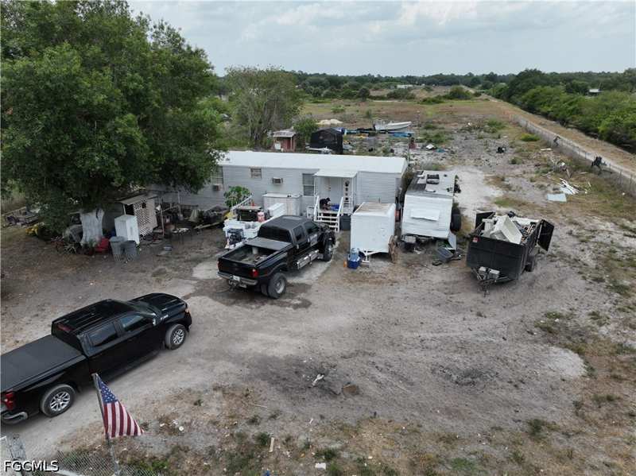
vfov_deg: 56.8
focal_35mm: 24
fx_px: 441
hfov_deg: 71.6
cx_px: 318
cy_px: 238
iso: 100
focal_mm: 12.29
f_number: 2.8
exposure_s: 1/1500
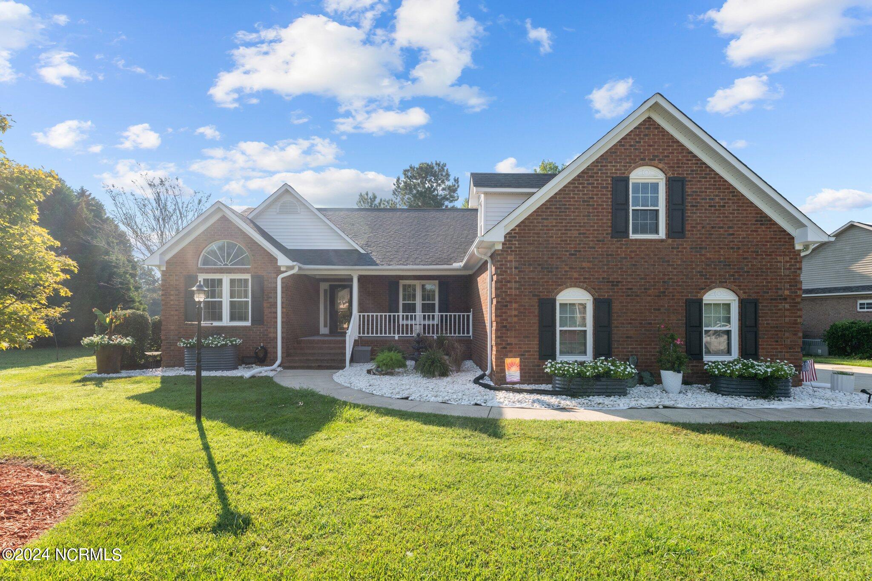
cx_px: 436
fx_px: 387
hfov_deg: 96.7
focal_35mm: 16
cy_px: 290
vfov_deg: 73.7
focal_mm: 16
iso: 400
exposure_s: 1/500
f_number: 9
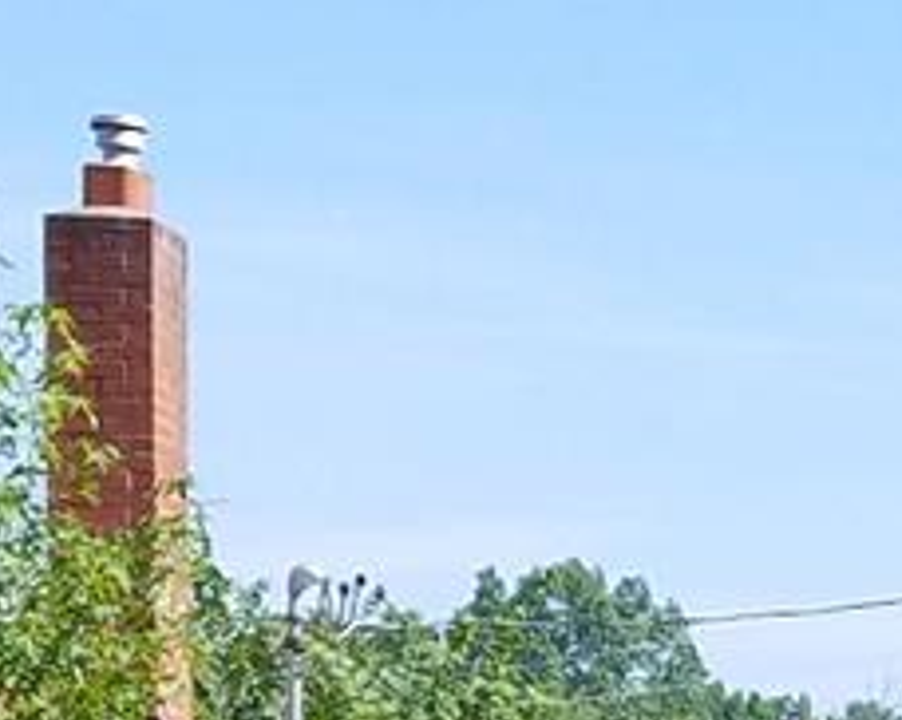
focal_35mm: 178
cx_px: 1369
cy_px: 1665
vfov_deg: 8.1
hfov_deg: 10.5
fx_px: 4748
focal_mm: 4.2
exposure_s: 1/1400
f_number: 1.7
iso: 50
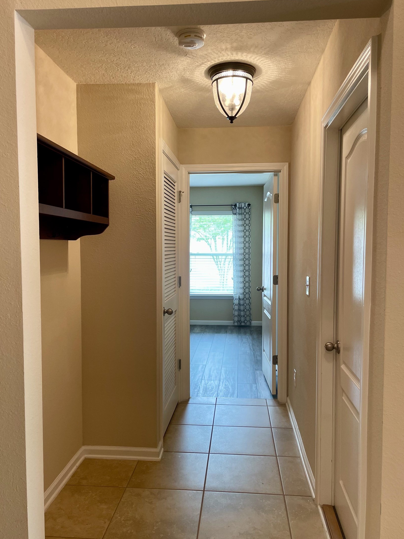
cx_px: 200
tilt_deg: -3.0
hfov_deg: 49.8
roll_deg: -0.5
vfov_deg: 63.4
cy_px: 277
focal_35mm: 28
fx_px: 436
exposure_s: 1/60
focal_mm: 4.2
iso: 64
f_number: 1.6
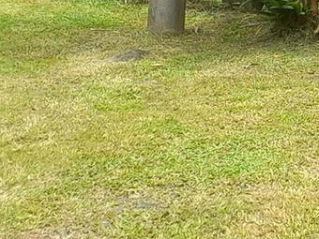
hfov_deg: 12.9
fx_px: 1299
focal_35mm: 141
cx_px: 548
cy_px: -257
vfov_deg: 9.7
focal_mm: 4.65
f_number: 1.8
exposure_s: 1/542
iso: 50
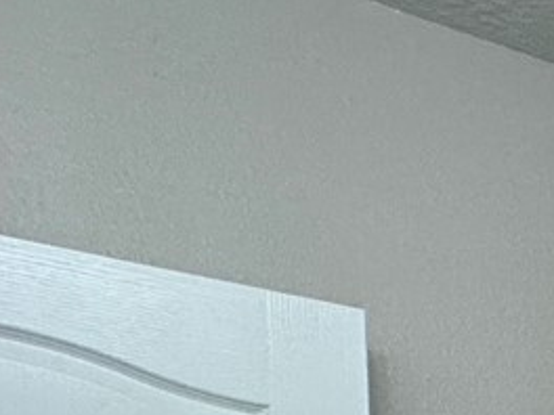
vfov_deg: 14.4
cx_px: 1544
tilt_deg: -3.1
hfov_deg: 12.6
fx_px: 1360
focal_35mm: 85
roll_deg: +0.3
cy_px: 836
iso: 160
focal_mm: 2.22
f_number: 2.2
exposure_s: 1/120
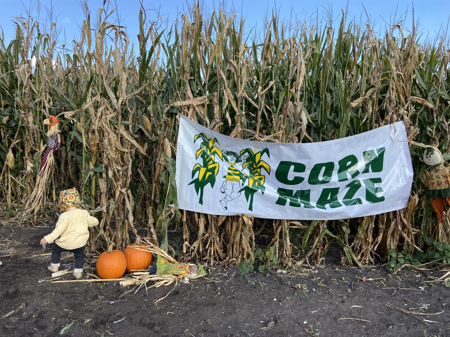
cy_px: 168
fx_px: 338
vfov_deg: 53.1
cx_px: 225
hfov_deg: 67.3
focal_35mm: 26
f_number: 1.8
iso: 32
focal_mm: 4.25
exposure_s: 1/858
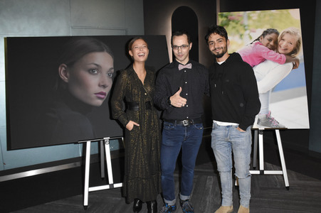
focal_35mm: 30
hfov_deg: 62.0
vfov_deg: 43.5
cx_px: 160
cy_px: 106
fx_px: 267
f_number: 6.3
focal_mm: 20
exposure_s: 1/60
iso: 3200
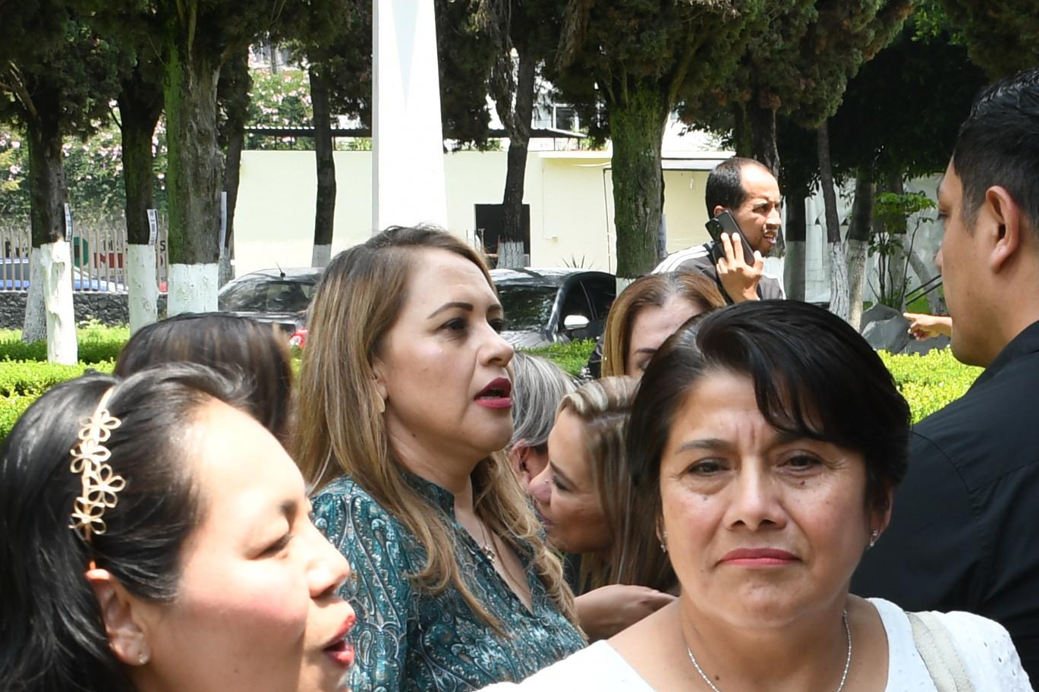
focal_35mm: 119
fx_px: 3433
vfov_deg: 11.3
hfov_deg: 17.0
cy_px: 816
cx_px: 881
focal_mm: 26
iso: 200
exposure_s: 1/100
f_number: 8
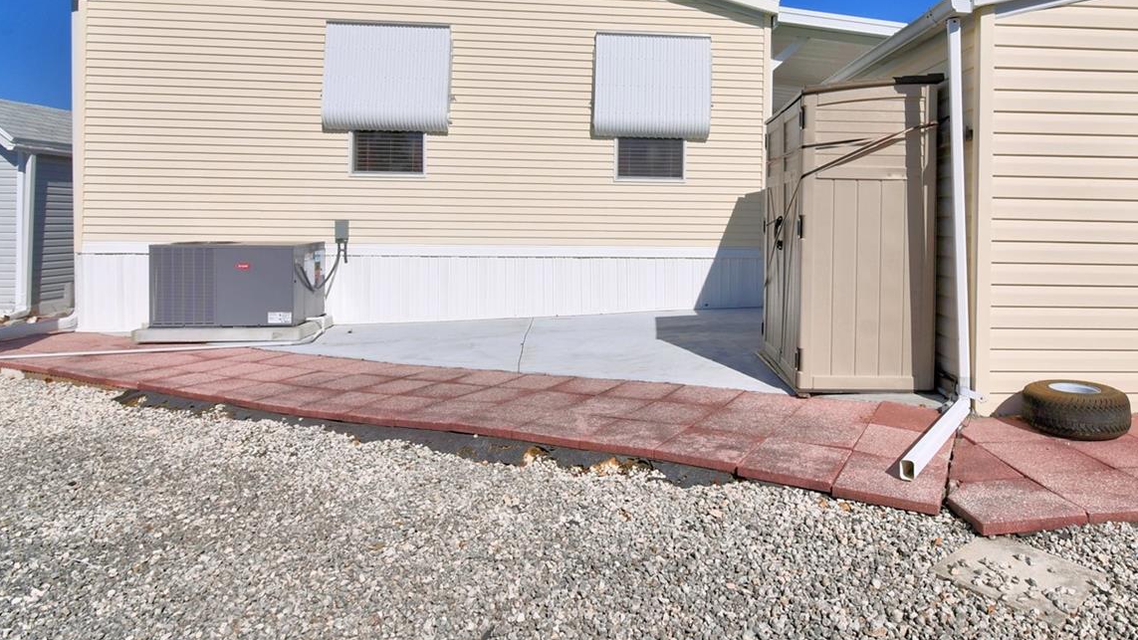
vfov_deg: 50.7
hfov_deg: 80.3
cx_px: 679
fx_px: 664
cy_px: 224
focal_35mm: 22
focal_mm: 10
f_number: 11
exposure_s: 1/500
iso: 100
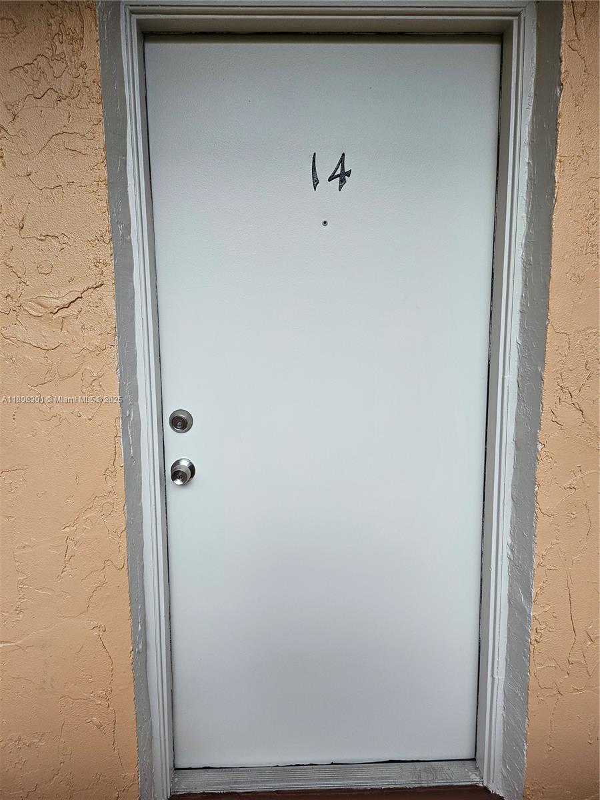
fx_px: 555
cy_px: 400
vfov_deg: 71.6
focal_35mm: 24
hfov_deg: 56.8
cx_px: 300
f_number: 1.8
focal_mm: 5
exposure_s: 1/529
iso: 50
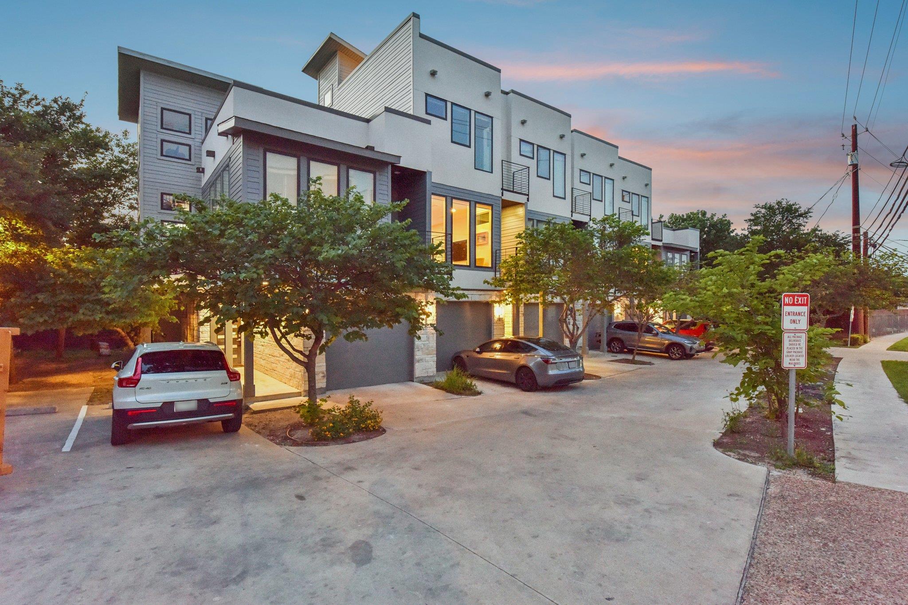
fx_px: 454
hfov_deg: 90.0
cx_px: 454
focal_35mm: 18
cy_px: 302
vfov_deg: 67.4
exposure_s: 1/20
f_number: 8
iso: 6400
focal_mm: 18
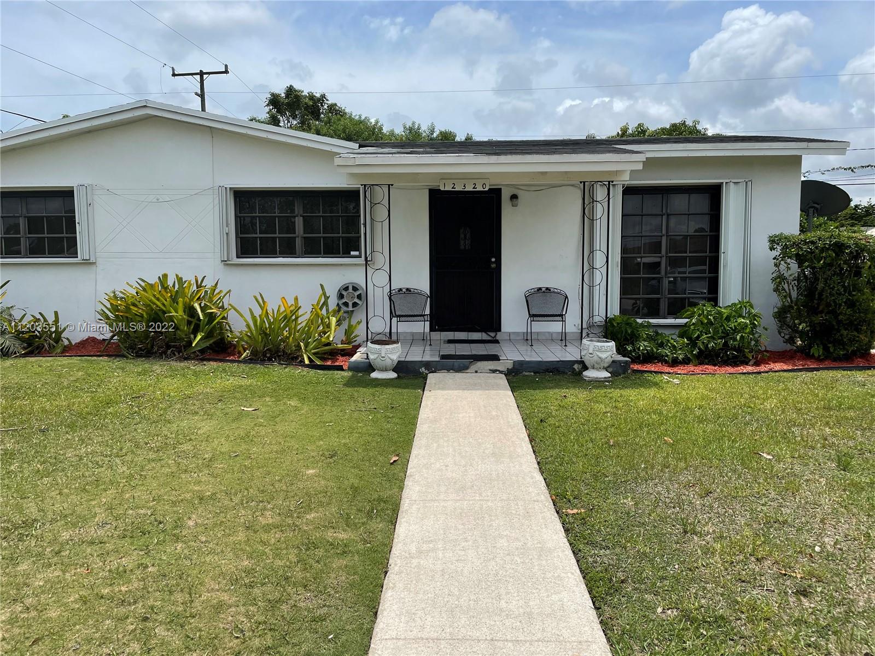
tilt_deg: -4.5
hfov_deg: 67.3
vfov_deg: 53.1
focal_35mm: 26
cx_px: 438
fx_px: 657
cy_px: 328
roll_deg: +0.7
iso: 32
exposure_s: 1/6135
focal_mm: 4.2
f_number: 1.6
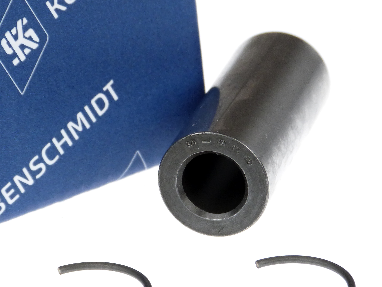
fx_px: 2682
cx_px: 195
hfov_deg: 8.1
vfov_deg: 6.1
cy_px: 187
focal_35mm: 243
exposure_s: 1/160
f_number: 3.7
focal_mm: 29.5
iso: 200
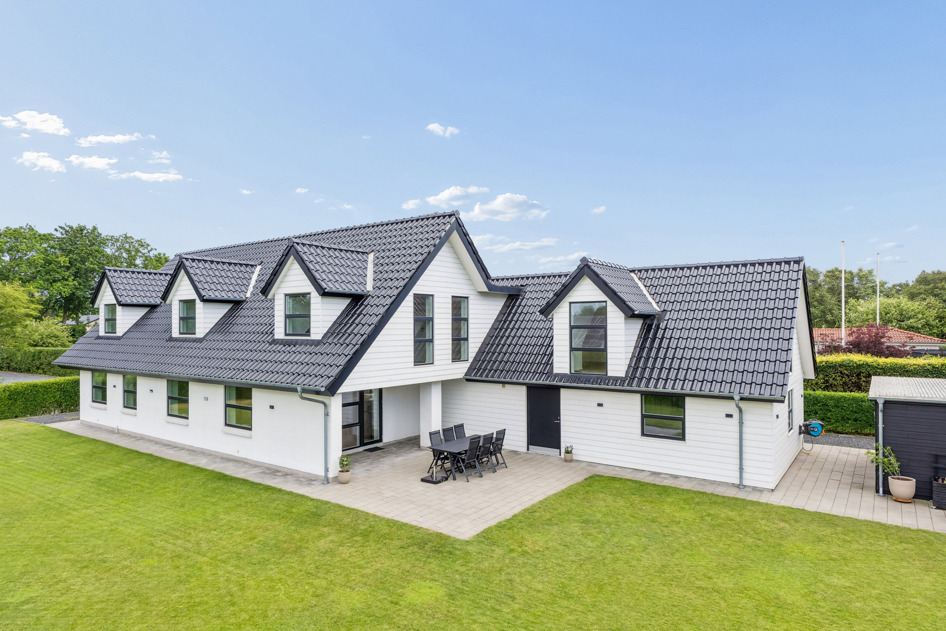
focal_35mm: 22
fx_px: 591
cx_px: 473
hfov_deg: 77.3
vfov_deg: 56.1
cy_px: 316
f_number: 8
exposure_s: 1/50
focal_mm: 15
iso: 200
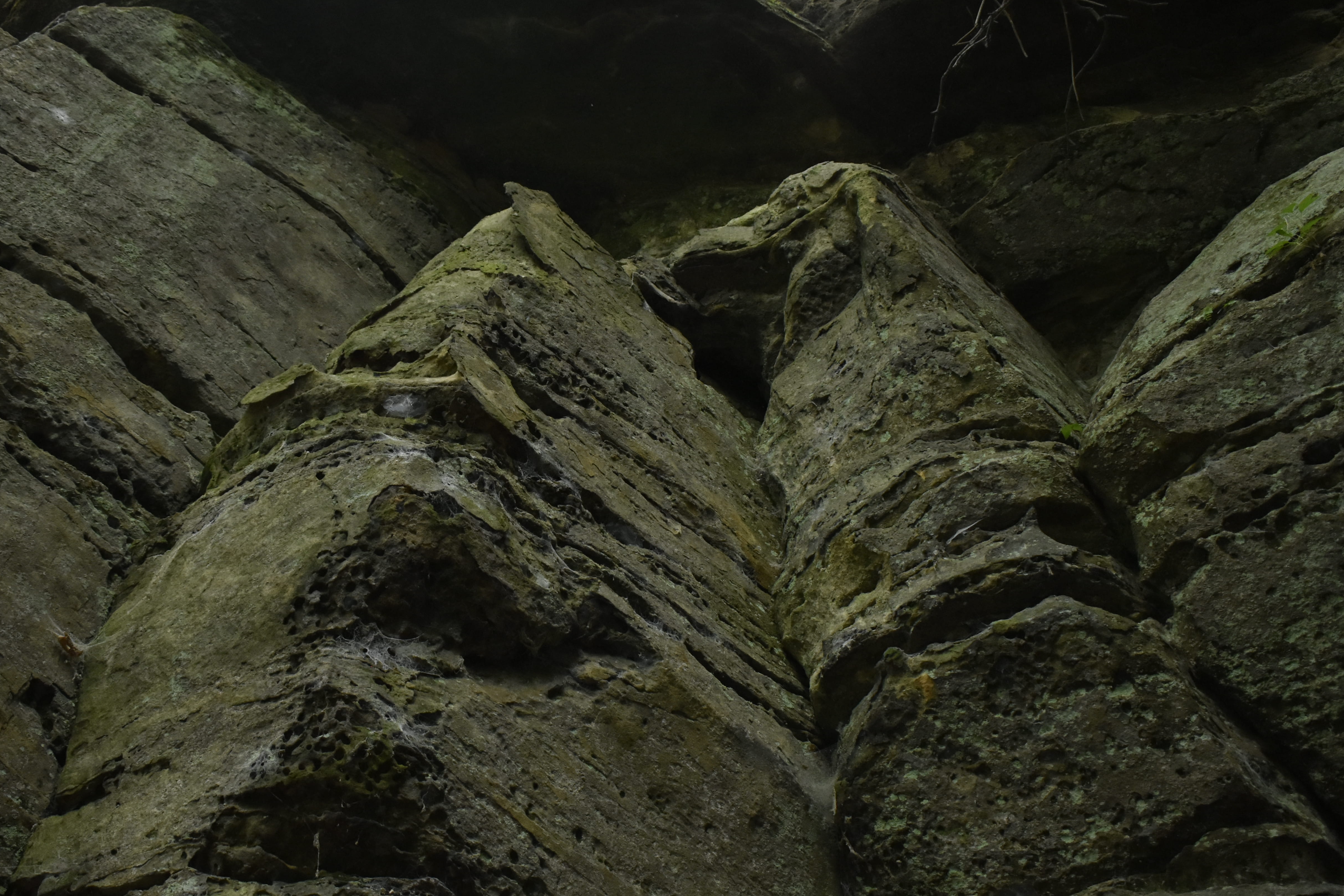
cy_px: 529
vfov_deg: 32.6
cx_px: 562
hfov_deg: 47.2
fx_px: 1531
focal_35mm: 41
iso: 1600
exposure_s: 1/200
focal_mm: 22
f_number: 4.5
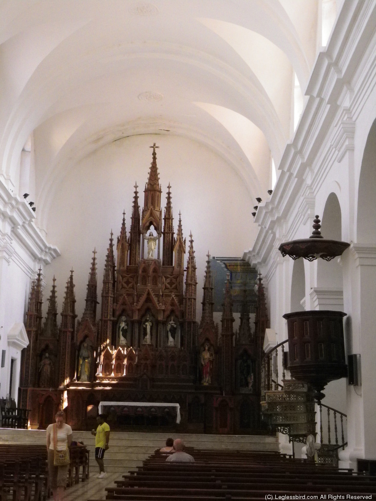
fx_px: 854
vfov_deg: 32.7
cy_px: 250
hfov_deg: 24.8
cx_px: 188
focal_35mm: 59
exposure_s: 1/60
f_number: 4.5
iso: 640
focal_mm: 10.4
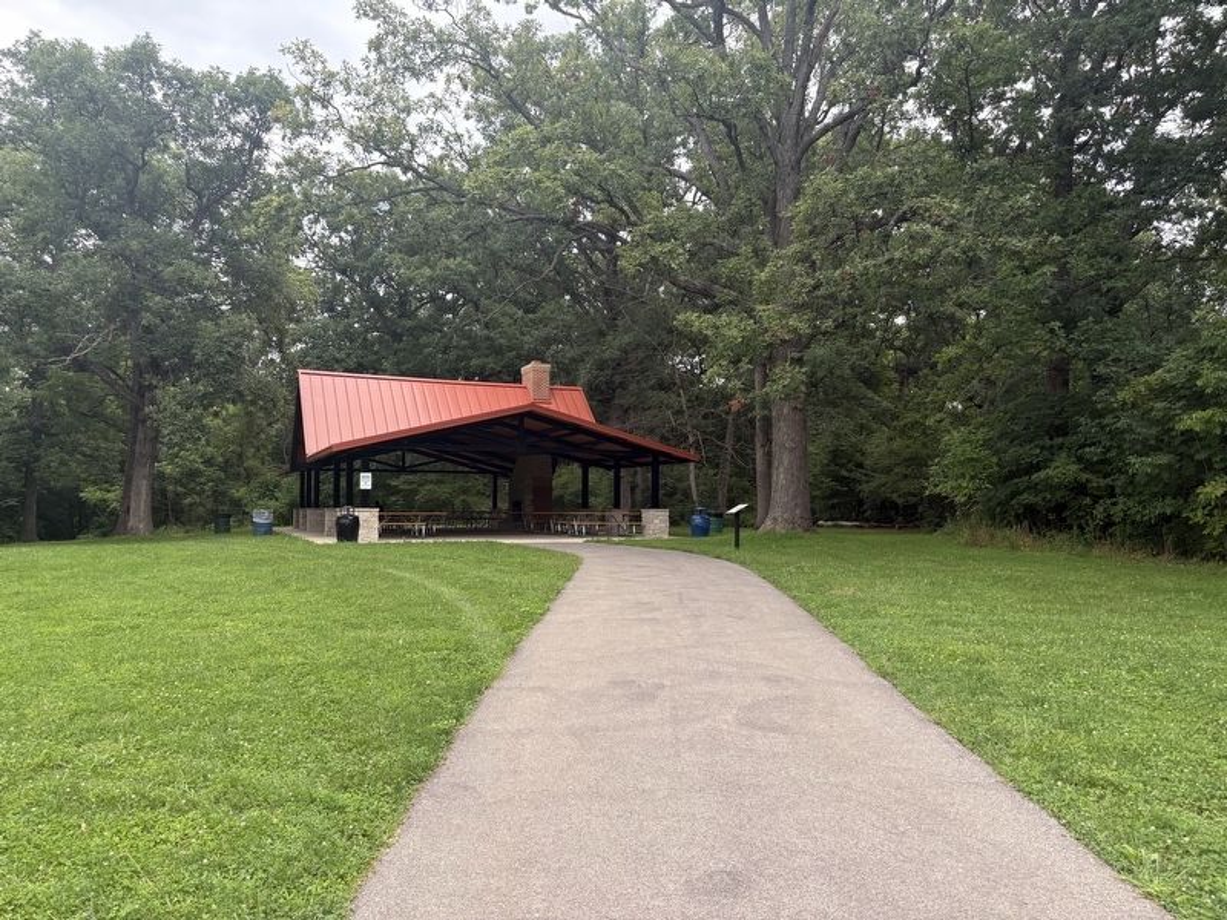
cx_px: 614
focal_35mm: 26
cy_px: 460
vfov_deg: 53.1
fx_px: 922
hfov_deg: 67.3
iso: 64
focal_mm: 5.96
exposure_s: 1/933
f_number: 1.6
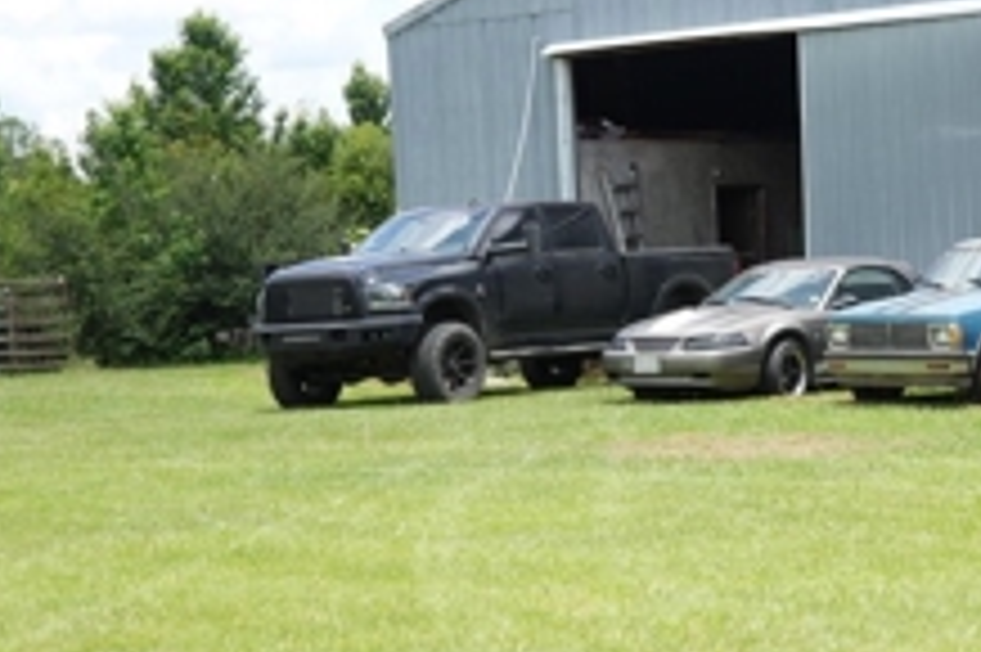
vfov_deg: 10.5
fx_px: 3540
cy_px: 220
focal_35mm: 130
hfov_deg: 15.6
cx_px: 889
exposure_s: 1/160
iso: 250
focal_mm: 70
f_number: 10
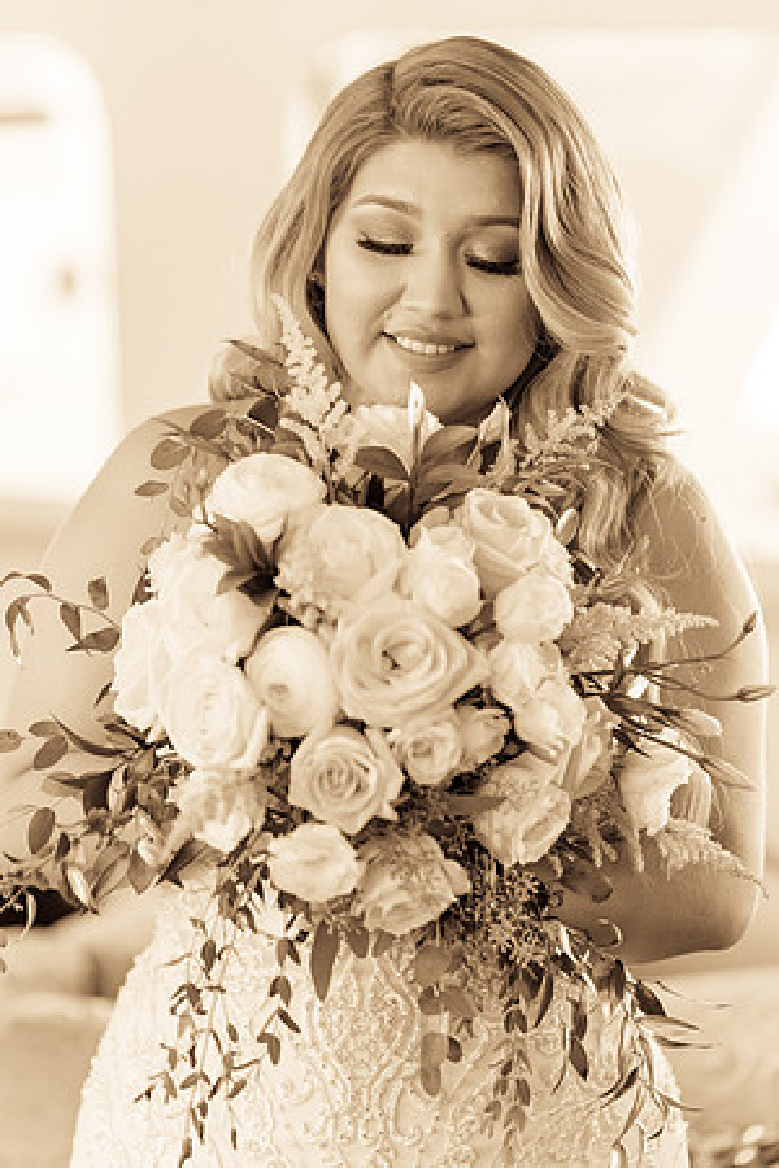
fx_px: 4511
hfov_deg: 9.9
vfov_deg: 14.8
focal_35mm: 139
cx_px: 390
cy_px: 584
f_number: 2.8
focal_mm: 139
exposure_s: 1/250
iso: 400
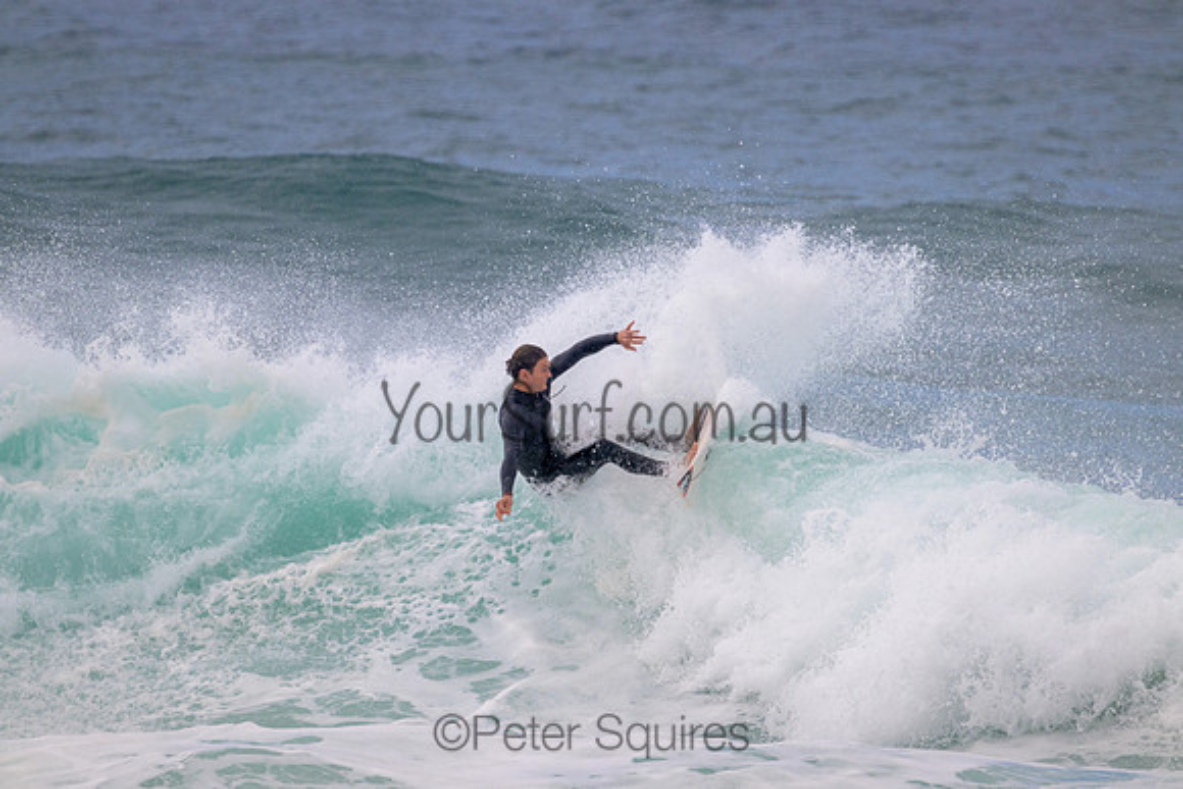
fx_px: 26294
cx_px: 592
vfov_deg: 1.7
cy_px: 394
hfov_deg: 2.6
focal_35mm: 800
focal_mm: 800
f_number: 11
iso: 900
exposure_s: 1/2000
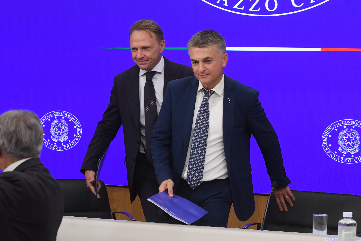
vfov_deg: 13.0
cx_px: 180
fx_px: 1053
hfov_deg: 19.5
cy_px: 120
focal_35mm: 105
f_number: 5
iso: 2500
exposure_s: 1/200
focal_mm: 70
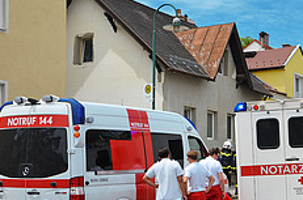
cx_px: 279
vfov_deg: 19.8
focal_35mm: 68
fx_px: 571
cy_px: 150
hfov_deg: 28.4
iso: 125
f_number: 8
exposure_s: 1/250
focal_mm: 22
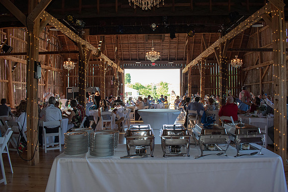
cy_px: 96
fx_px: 228
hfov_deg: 64.5
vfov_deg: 45.6
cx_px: 144
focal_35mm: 29
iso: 720
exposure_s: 1/125
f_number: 5.6
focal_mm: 18
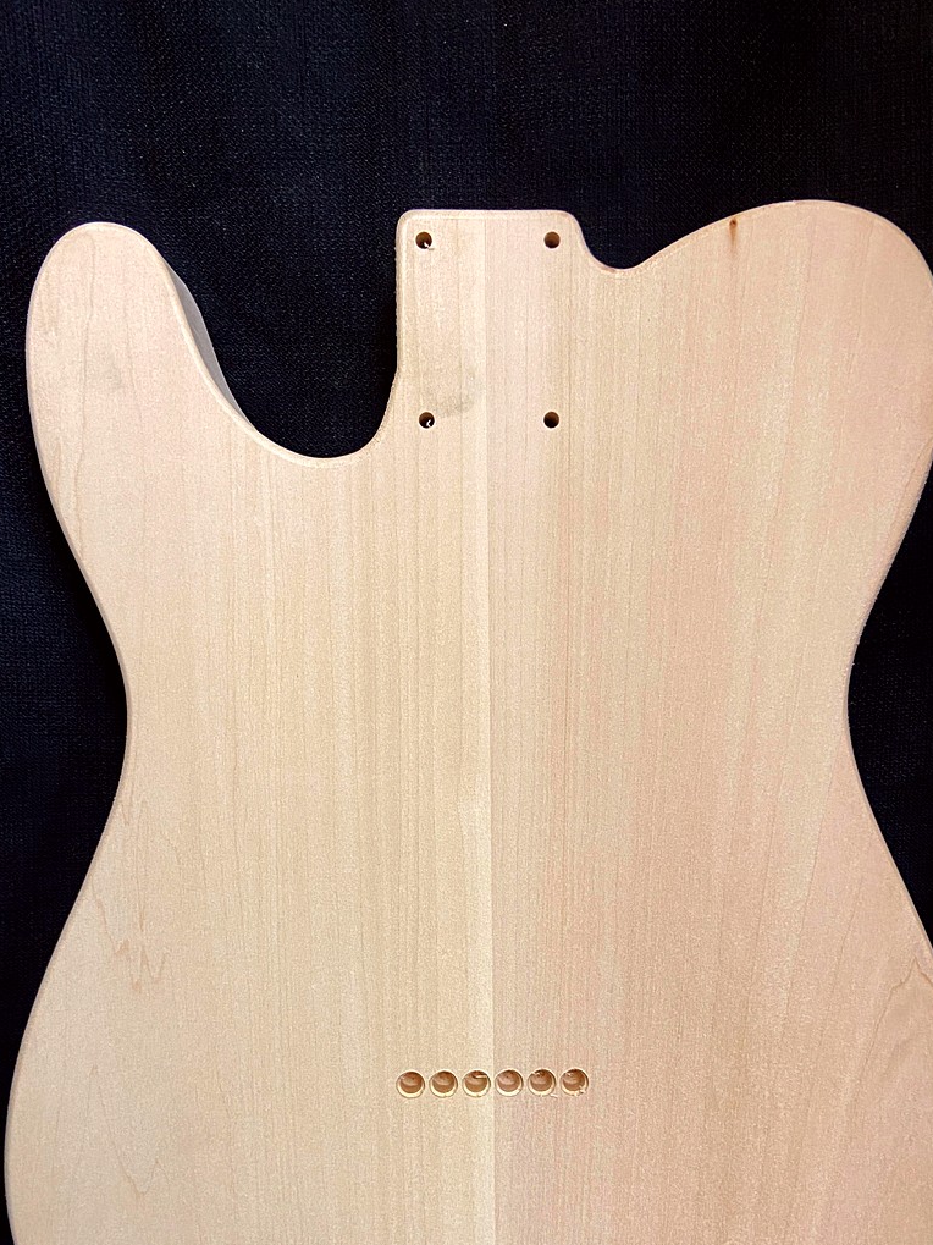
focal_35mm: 36
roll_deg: +1.2
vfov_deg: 50.6
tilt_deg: -8.8
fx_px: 1294
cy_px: 816
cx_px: 488
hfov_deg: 39.6
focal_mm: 4.25
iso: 100
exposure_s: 1/60
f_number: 1.8
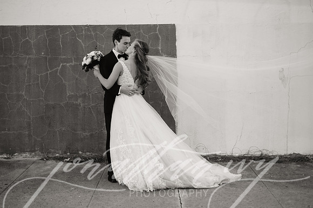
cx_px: 140
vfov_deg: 24.1
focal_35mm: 56
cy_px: 113
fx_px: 487
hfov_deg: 35.6
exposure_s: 1/800
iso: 400
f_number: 2
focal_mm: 50
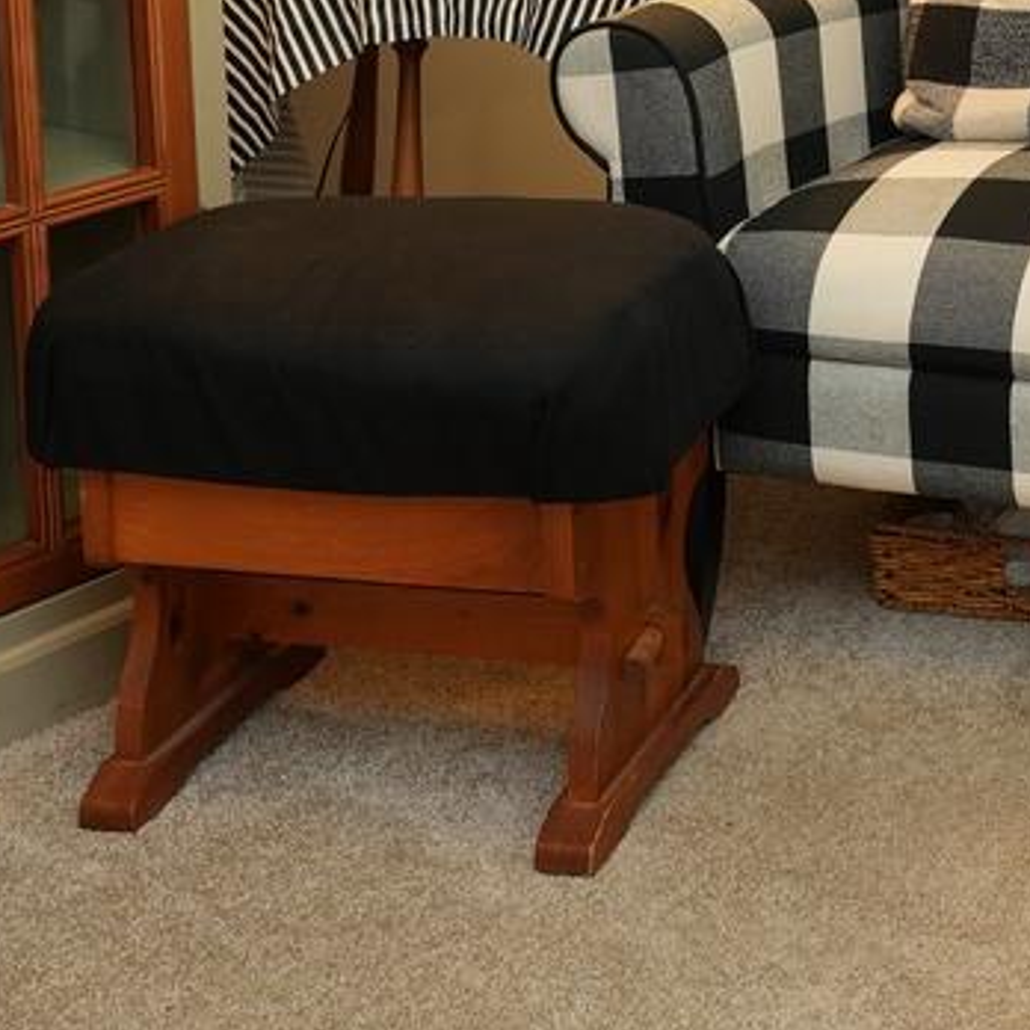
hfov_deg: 20.4
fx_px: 2693
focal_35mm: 80
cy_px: -377
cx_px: 1190
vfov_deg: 19.6
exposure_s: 1/60
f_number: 2.8
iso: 400
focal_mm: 16
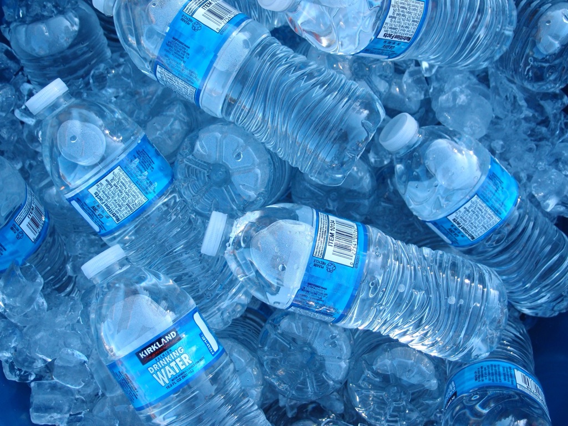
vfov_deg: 37.7
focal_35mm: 38
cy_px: 213
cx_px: 284
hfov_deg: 49.0
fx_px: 624
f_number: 2
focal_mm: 8.16
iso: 125
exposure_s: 1/125
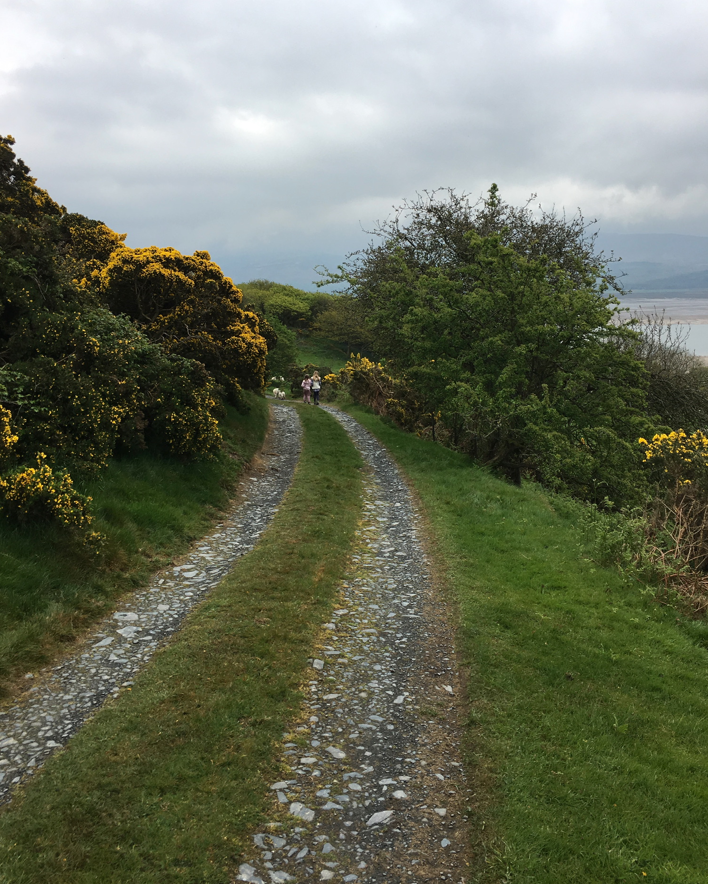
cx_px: 346
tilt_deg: -9.3
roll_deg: +2.5
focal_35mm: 31
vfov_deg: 57.1
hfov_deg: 47.1
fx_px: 812
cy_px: 404
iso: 25
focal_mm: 4.15
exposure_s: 1/793
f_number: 2.2
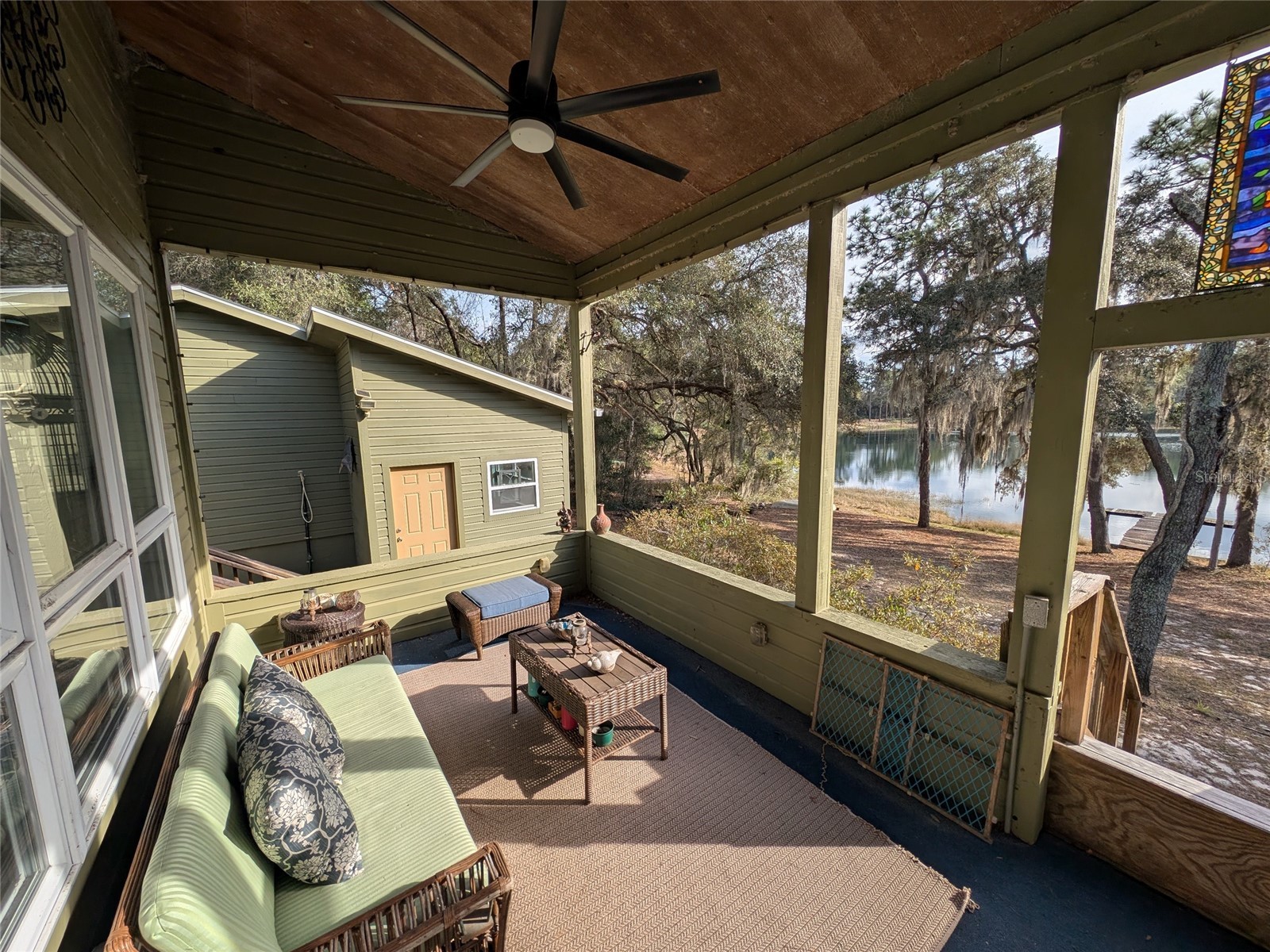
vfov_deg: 94.5
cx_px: 635
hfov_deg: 110.5
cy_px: 476
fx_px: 440
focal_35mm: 12
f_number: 1.95
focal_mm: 2.23
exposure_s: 1/977
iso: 36
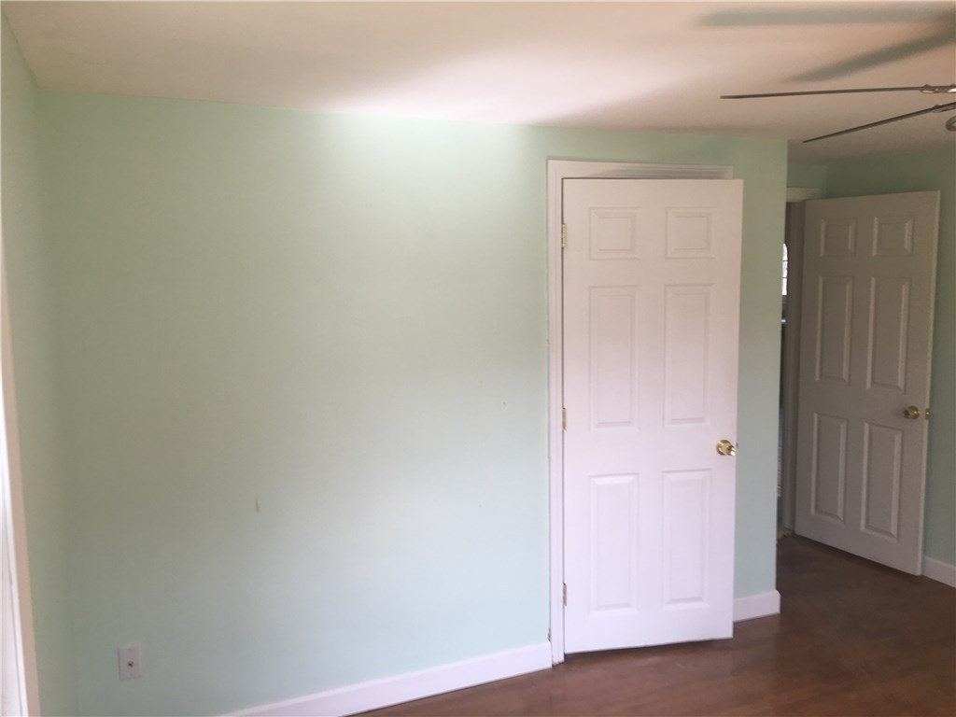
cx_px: 478
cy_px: 358
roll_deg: -0.1
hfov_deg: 61.7
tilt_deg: -5.8
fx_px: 801
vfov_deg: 48.2
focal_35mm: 29
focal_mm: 4.15
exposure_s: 1/60
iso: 25
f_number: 2.2
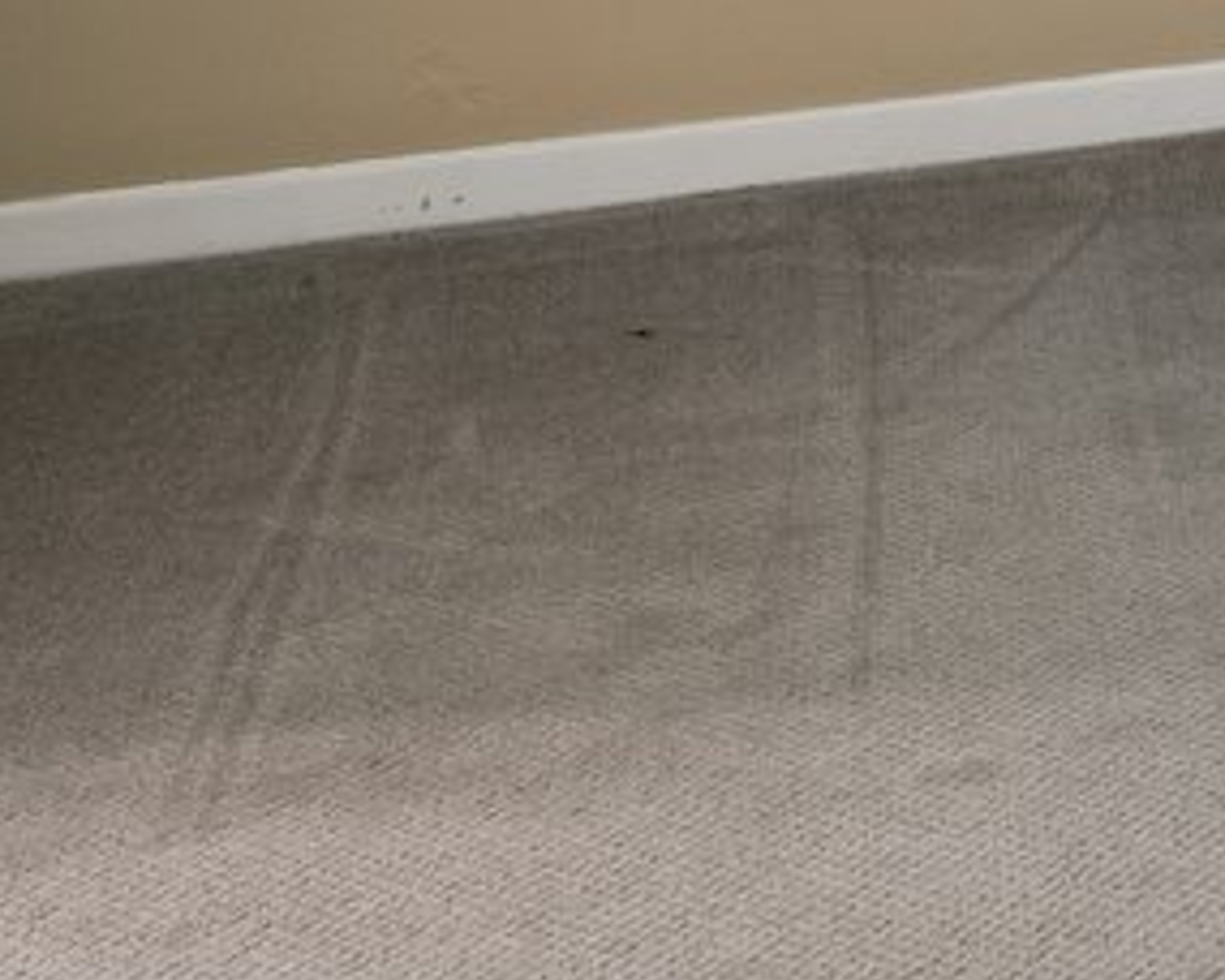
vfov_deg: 9.9
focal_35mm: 135
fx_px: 4894
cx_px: 3224
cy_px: -1468
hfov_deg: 11.2
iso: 400
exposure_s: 1/13
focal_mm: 20
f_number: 8
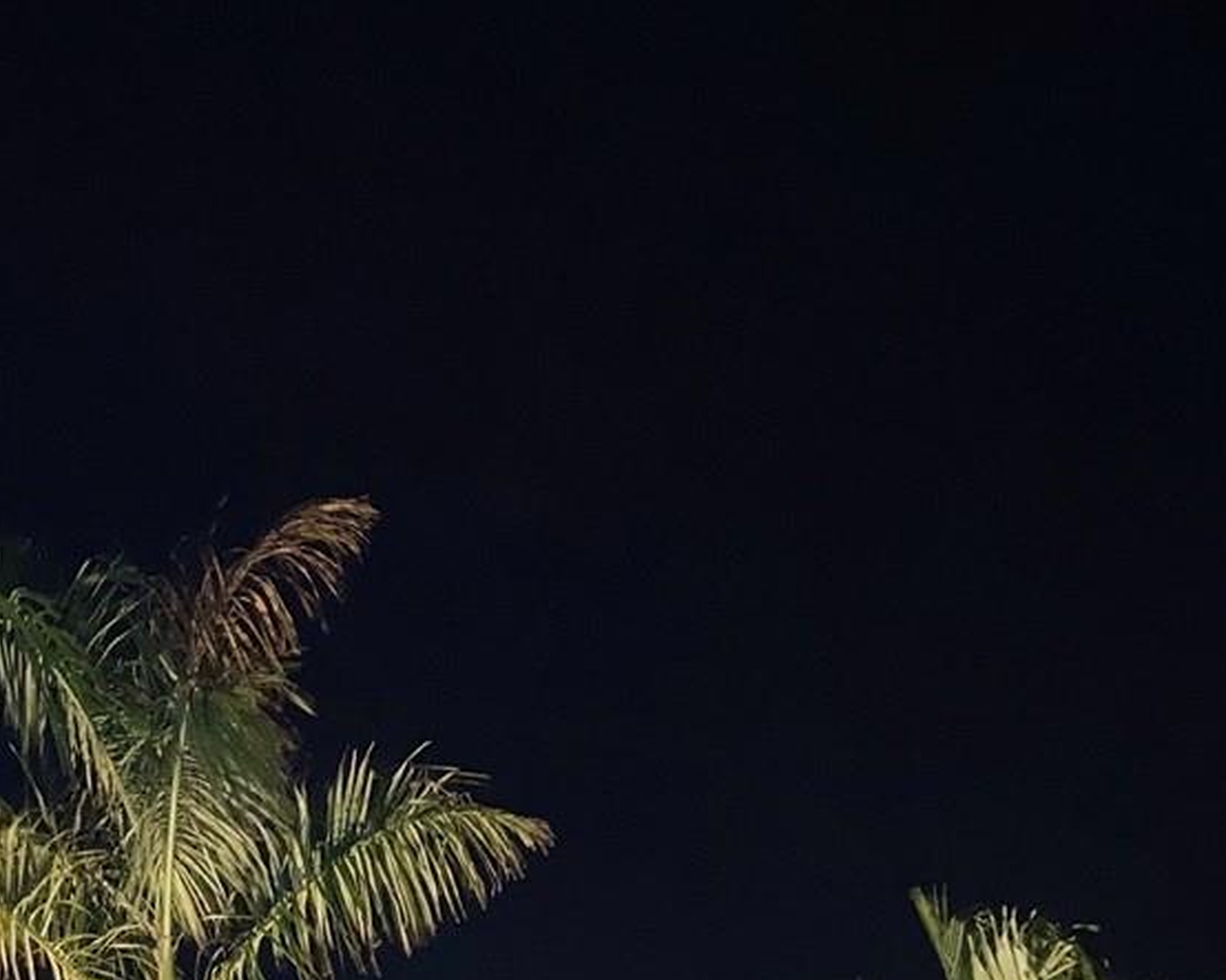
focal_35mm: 79
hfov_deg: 23.8
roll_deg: -1.4
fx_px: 2866
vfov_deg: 18.3
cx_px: 230
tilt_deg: +2.3
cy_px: 1201
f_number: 1.8
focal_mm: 3.99
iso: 800
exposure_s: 1/4
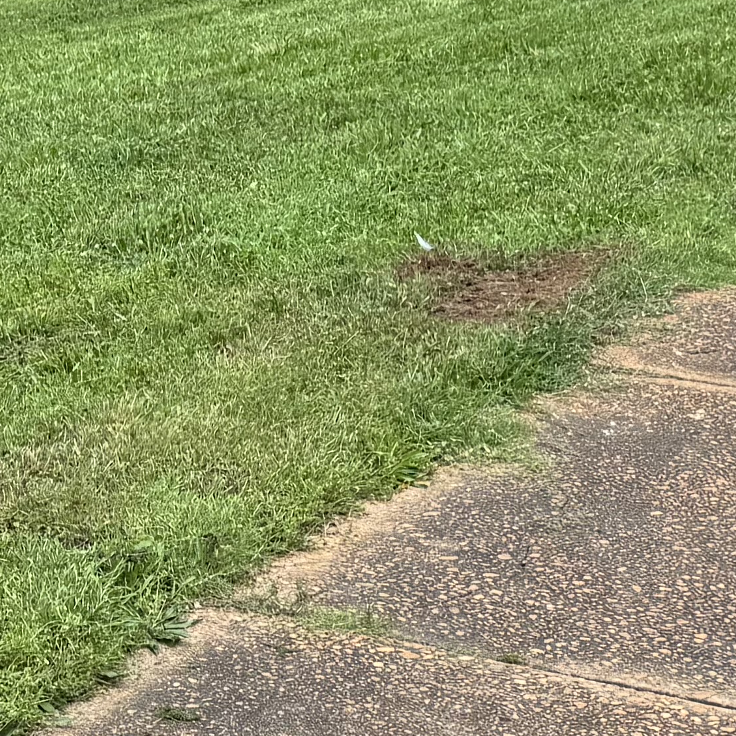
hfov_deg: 15.0
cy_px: 148
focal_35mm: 109
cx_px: -306
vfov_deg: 15.9
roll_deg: -0.2
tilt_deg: -8.2
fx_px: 2622
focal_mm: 6.76
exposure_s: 1/1238
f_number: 1.78
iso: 80
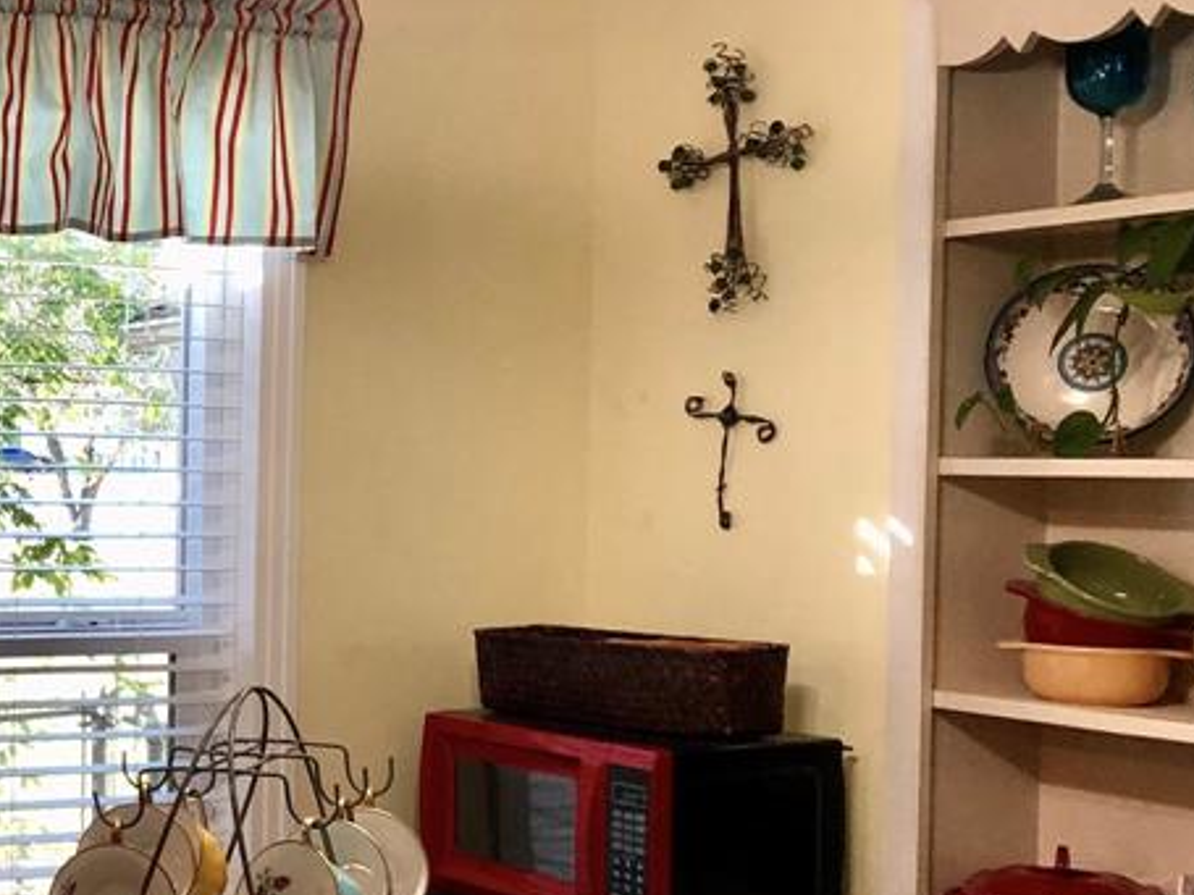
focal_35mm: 63
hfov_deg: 27.9
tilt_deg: -3.1
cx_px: -134
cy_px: 556
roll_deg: +0.2
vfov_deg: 23.2
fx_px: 2172
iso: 25
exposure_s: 1/40
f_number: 1.8
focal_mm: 3.99
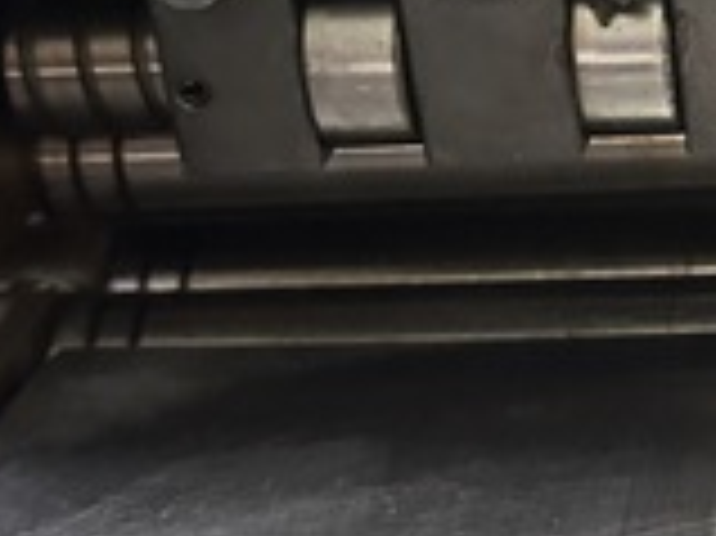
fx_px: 2026
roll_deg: +1.8
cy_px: 122
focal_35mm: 98
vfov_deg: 15.0
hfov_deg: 18.5
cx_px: 950
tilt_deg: -23.3
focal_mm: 5.7
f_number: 1.5
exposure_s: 1/40
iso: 640
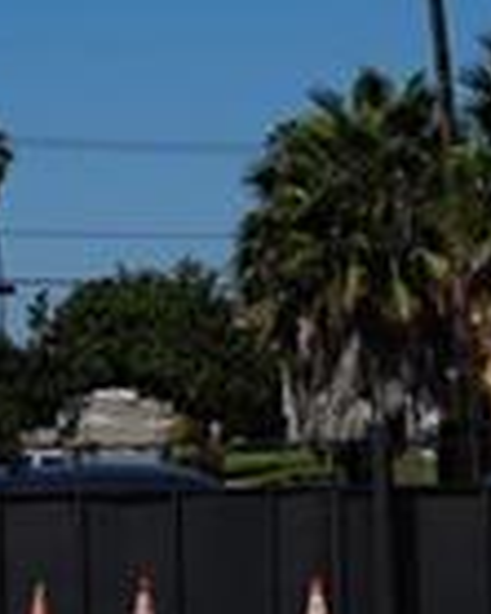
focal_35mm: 217
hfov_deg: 7.0
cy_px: 583
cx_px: -270
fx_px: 3948
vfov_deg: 8.9
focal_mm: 31.3
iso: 100
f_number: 5
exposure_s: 1/2000
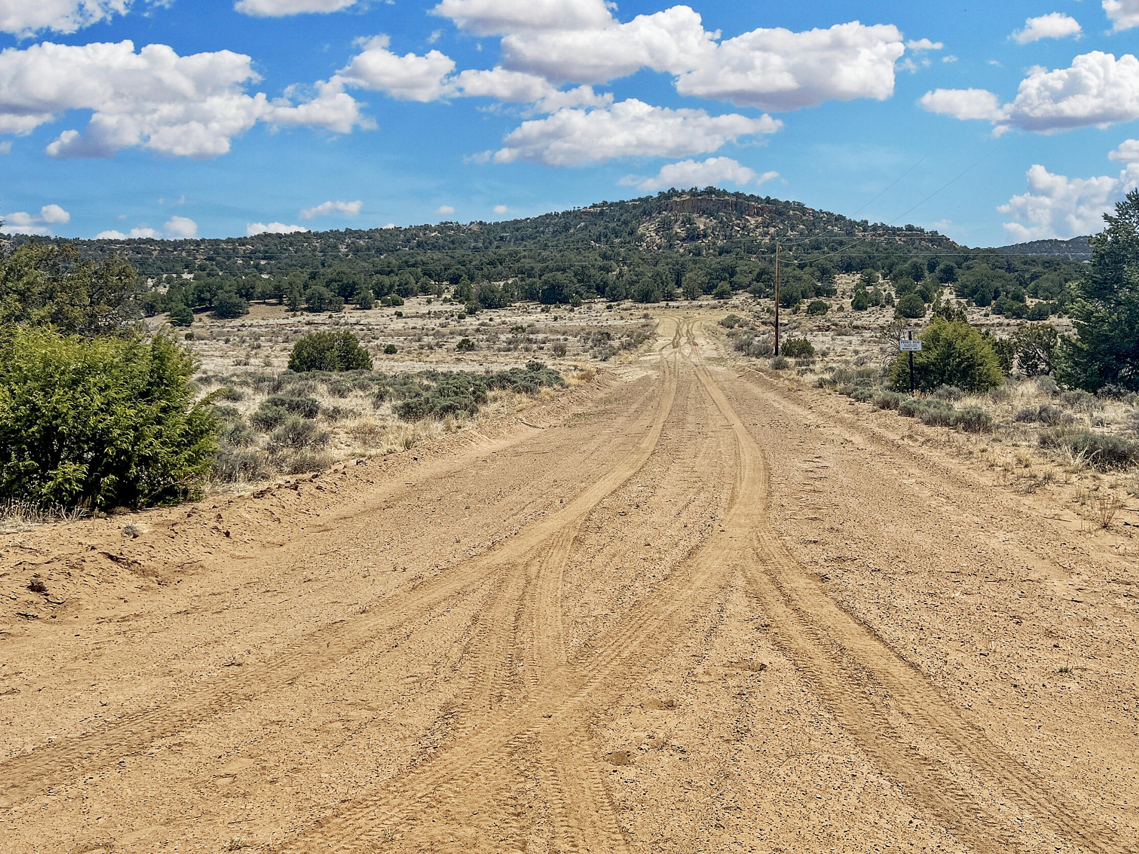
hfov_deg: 52.6
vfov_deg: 40.4
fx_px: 1151
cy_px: 325
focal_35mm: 35
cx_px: 623
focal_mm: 5.7
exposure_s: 1/8000
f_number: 1.5
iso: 50
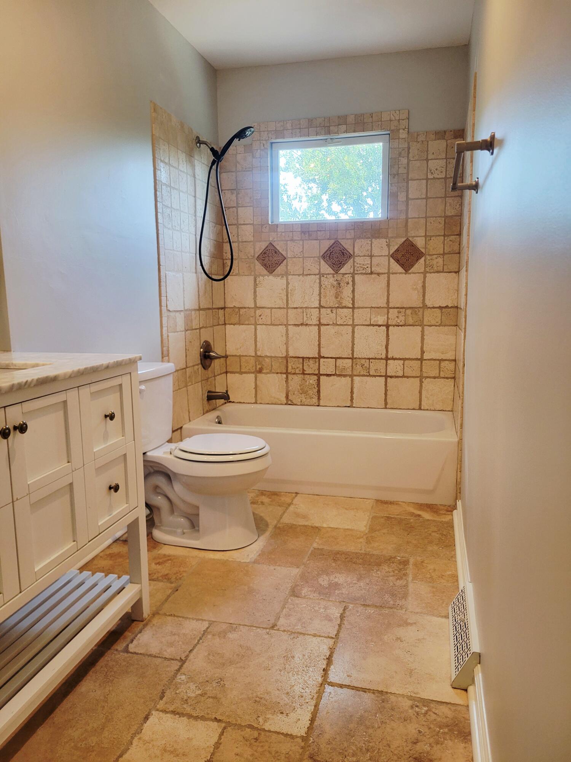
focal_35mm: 26
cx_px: 286
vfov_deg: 67.3
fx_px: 572
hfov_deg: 53.1
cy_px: 381
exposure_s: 1/120
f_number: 1.8
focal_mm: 5.4
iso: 160
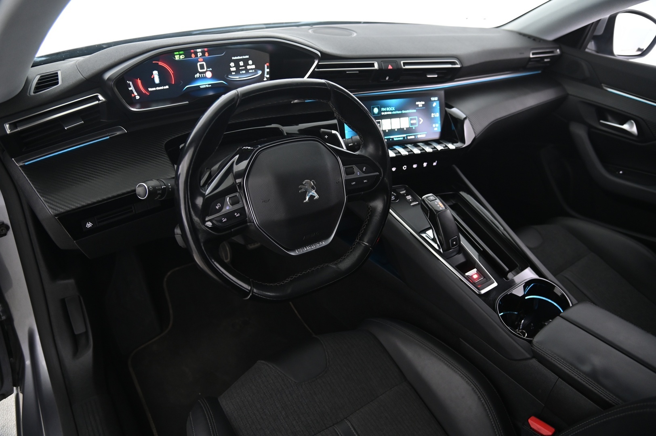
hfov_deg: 73.8
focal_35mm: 24
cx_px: 328
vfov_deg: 53.1
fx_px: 437
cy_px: 218
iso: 2000
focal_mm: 24
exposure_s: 1/15
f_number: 4
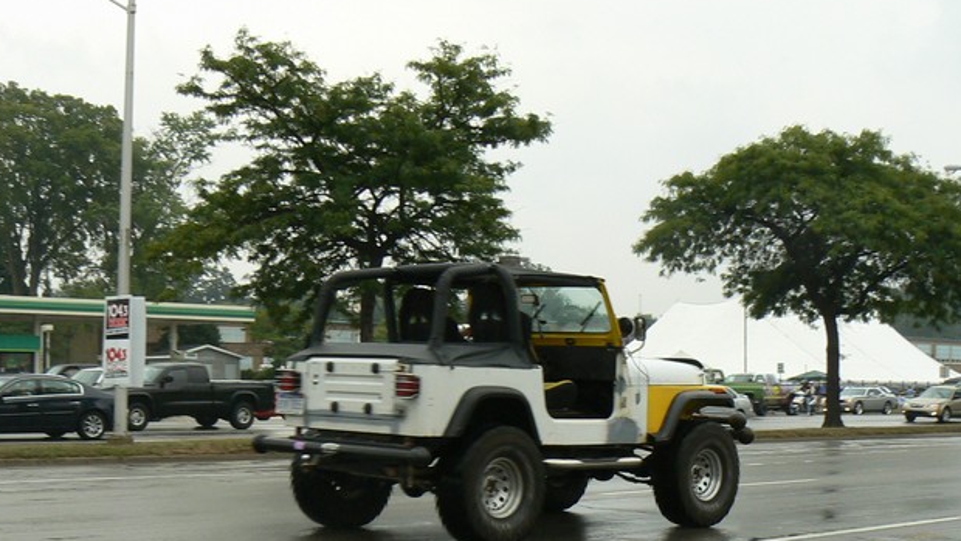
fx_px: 1325
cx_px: 448
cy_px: 417
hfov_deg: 39.8
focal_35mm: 52
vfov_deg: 22.8
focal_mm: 6
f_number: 5.6
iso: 80
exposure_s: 1/160
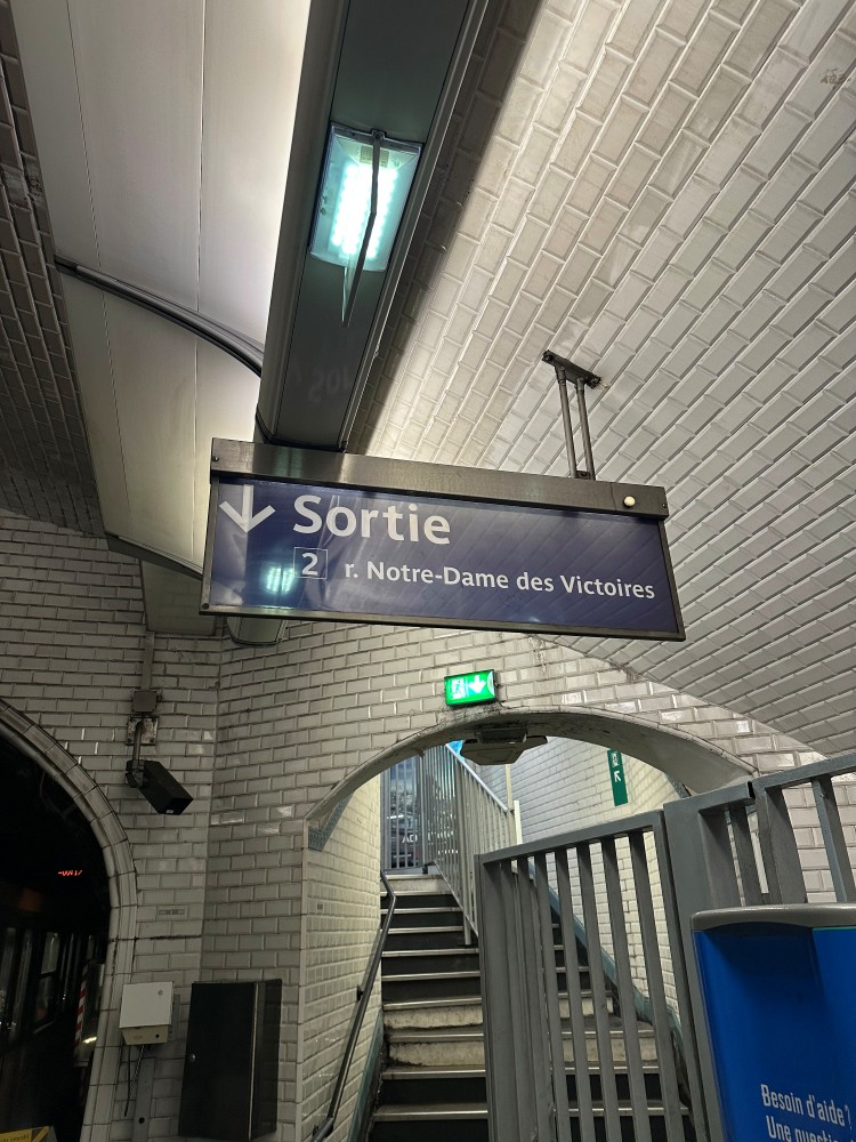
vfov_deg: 71.6
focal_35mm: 24
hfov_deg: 56.8
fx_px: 791
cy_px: 571
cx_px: 428
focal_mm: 6.86
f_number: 1.78
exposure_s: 1/100
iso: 160
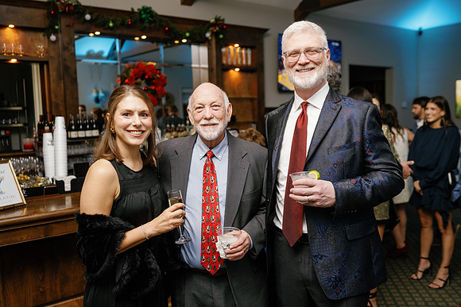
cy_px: 154
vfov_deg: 37.9
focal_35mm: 35
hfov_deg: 54.4
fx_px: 448
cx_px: 230
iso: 800
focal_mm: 35
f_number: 2.8
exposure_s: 1/125
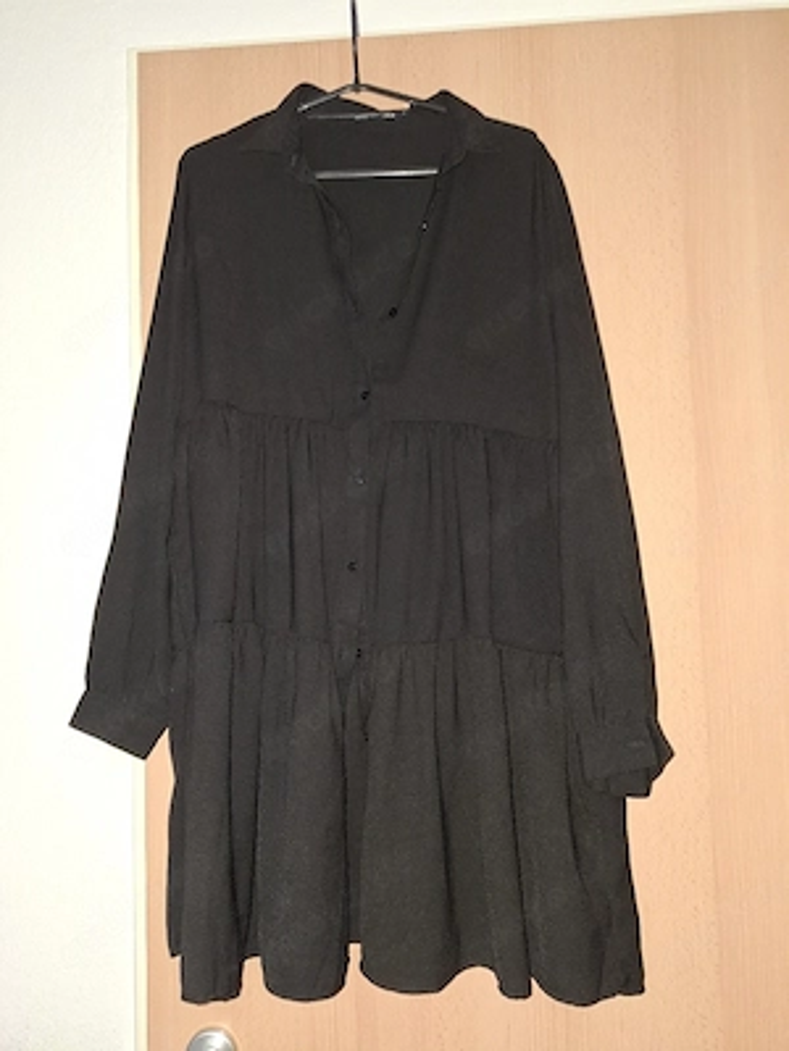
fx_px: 699
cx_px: 394
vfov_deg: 73.9
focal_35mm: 23
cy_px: 526
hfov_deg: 58.9
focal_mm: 5.54
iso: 320
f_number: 1.8
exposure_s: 1/33
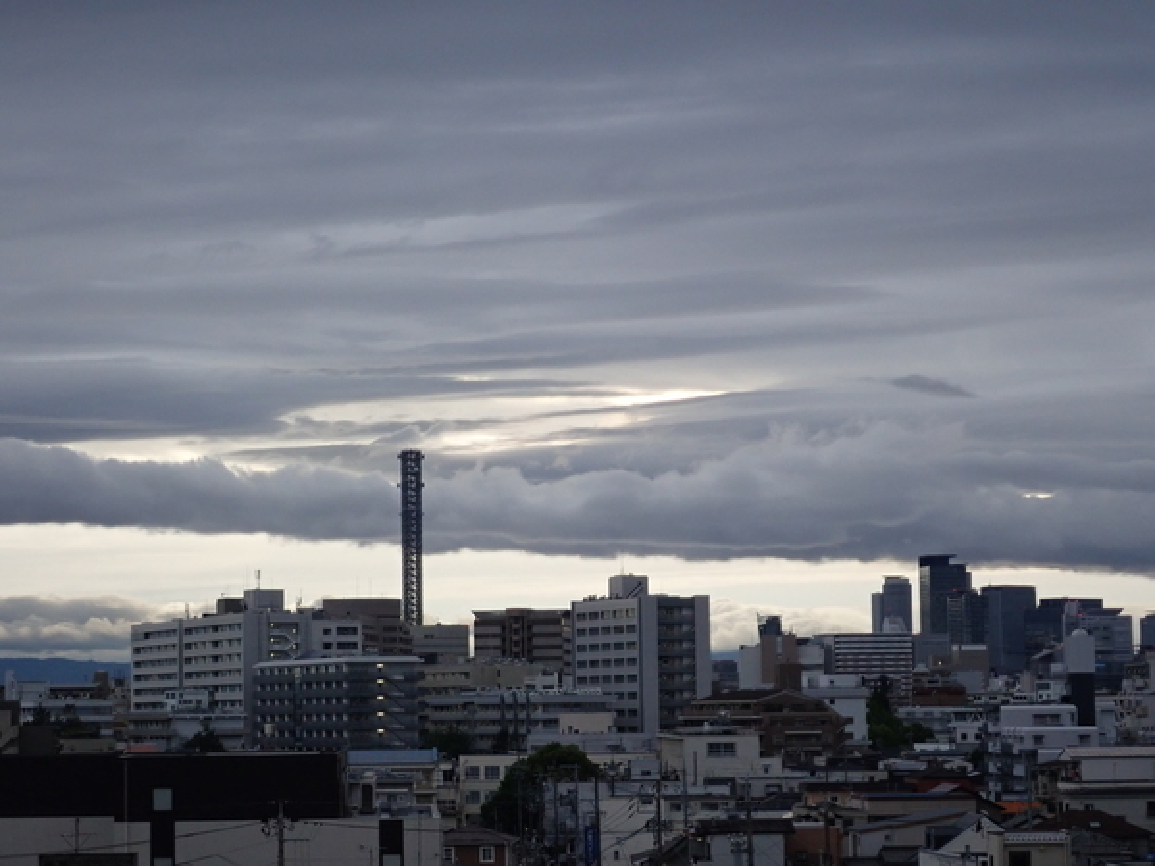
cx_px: 578
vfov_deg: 14.8
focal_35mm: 100
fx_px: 3337
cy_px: 433
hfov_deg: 19.6
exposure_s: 1/100
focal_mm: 18
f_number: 4.9
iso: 320
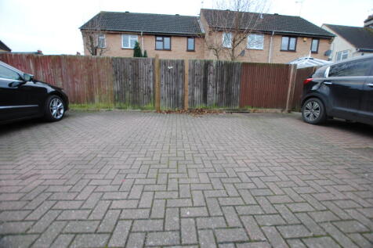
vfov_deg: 77.3
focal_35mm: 15
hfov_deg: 100.4
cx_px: 186
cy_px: 124
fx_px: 155
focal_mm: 10
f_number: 3.5
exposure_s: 1/20
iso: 100
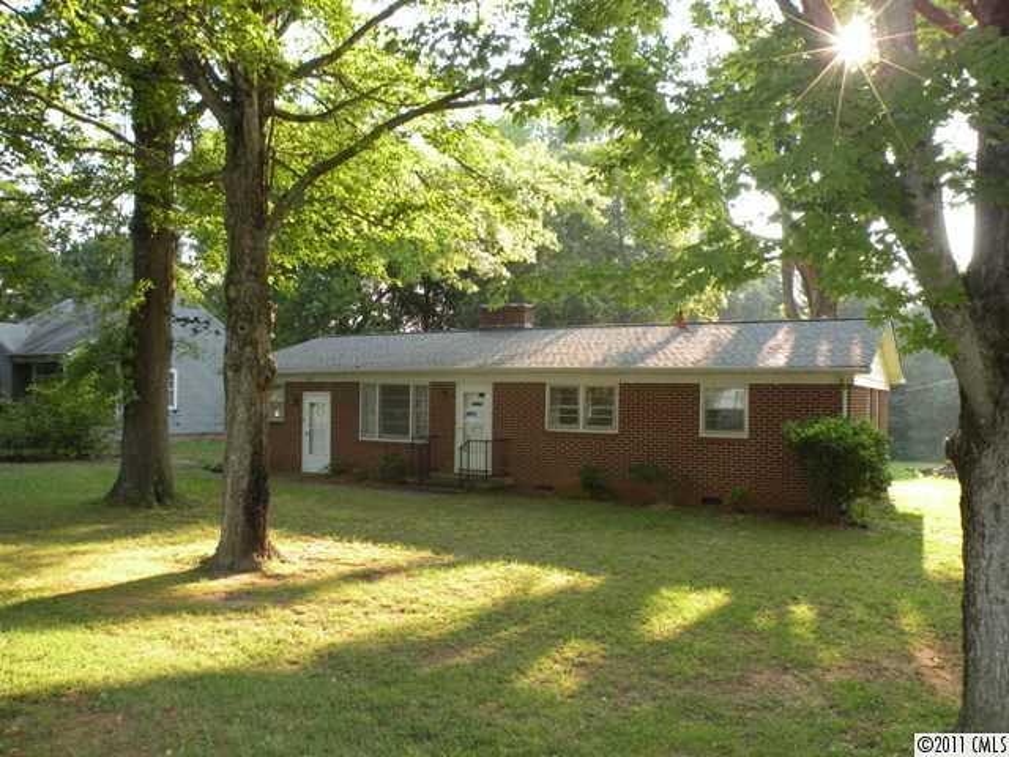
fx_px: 787
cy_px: 378
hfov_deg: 65.3
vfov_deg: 51.4
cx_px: 504
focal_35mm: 27
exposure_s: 1/83.8
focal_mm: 4.7
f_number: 3.5
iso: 94
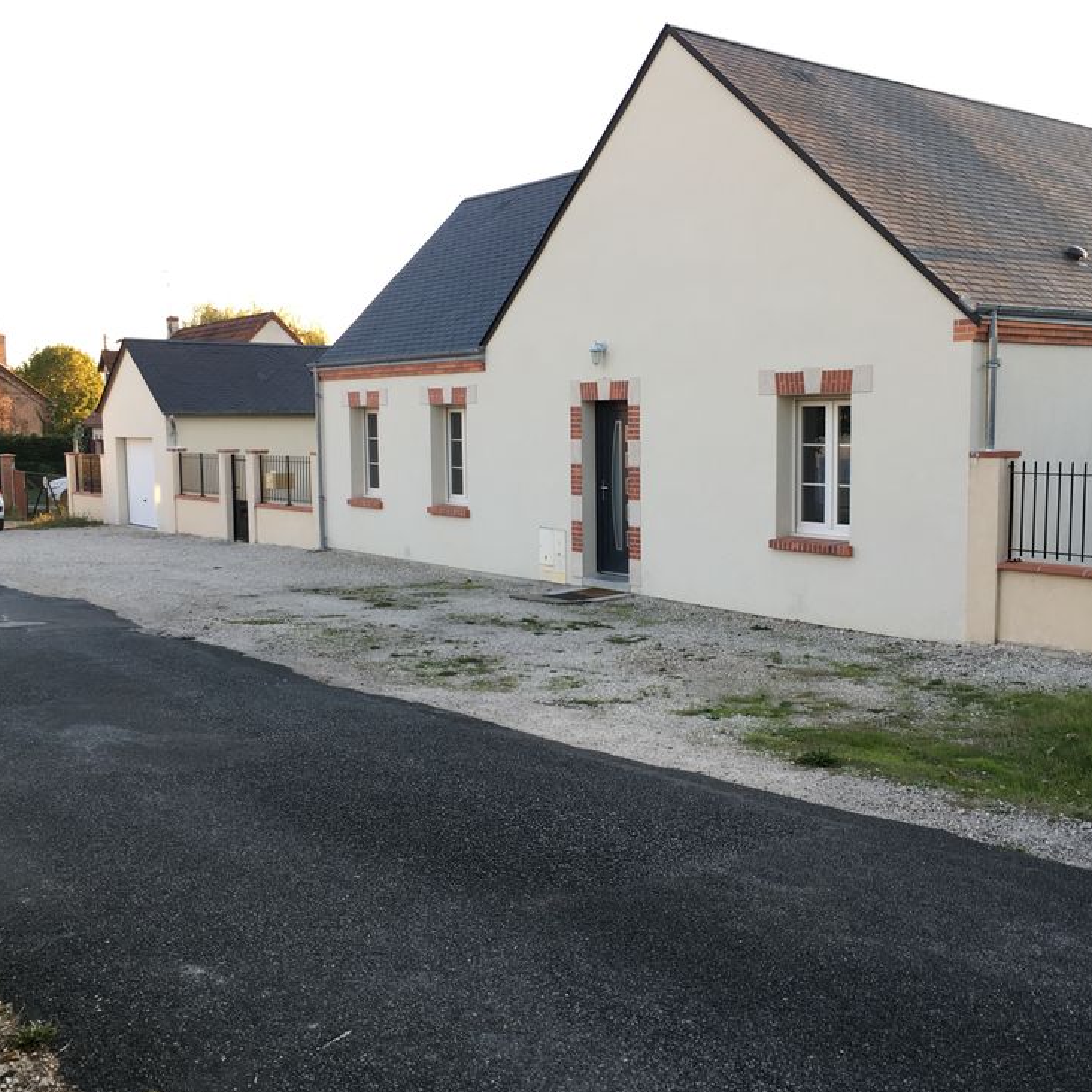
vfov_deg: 47.2
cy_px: 552
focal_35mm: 35
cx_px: 619
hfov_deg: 47.1
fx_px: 1249
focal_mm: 4.15
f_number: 2.2
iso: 32
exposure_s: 1/100
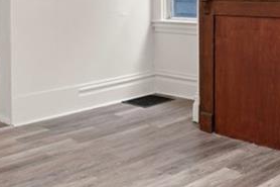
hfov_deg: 33.4
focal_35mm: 59
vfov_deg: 21.8
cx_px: 203
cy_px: -17
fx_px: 459
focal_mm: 16
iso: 400
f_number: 8
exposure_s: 1/2
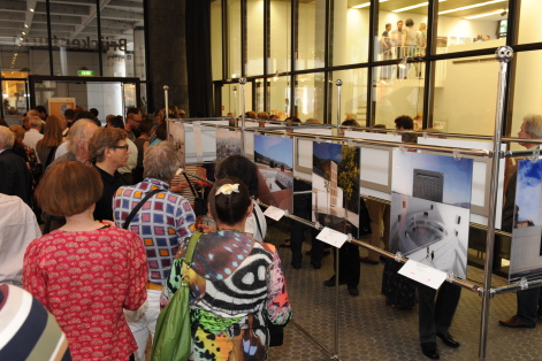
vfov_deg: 36.9
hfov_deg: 53.1
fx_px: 542
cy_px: 190
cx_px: 275
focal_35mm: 36
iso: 1250
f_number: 5.6
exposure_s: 1/60
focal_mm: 32
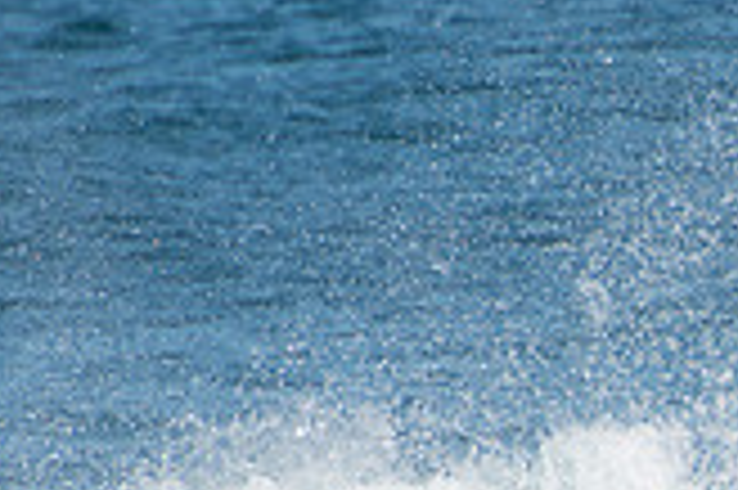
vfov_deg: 0.6
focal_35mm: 2123
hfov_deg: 1.0
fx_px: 43477
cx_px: 1022
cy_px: 641
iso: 220
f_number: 5.6
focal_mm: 400
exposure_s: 1/1250
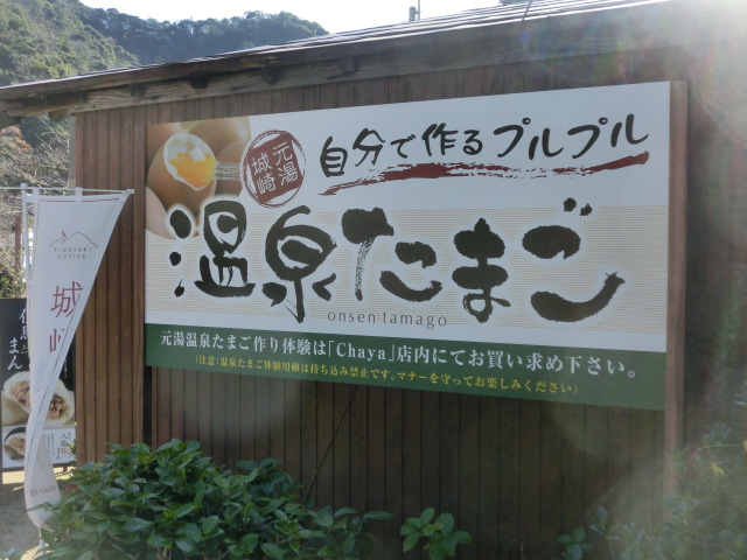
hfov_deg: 42.9
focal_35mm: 44
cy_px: 280
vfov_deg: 32.9
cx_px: 374
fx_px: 950
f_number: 3.4
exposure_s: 1/400
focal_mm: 7.9
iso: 80
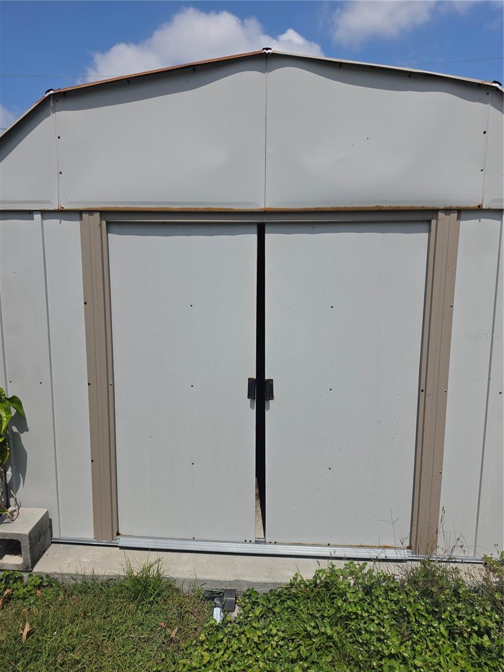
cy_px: 336
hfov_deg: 58.9
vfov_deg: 73.9
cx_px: 252
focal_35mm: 23
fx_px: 446
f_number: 1.4
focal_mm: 6.5
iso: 40
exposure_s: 1/7939
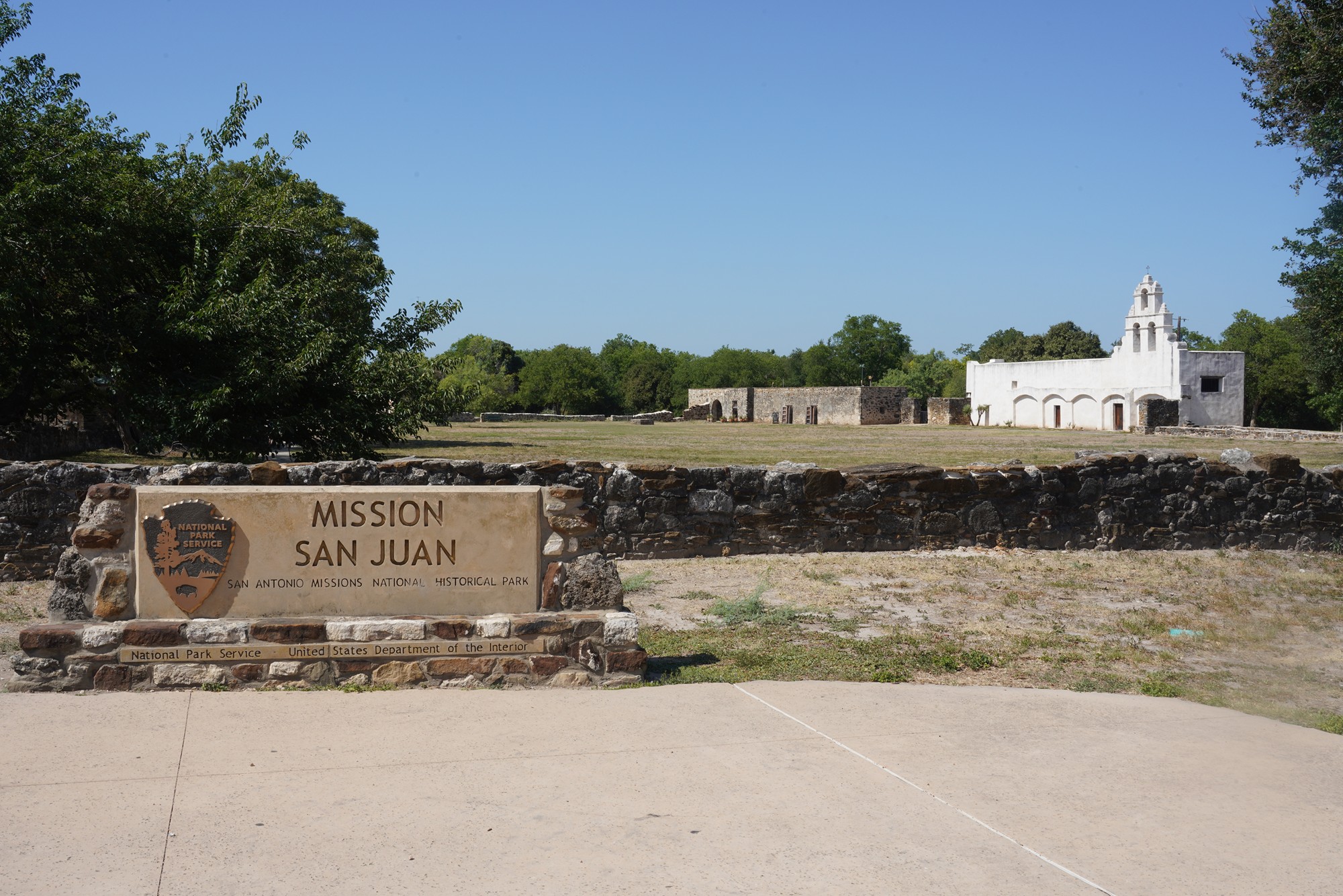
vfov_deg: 36.9
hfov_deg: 53.1
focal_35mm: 36
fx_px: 1343
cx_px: 672
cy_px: 448
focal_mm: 36
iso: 200
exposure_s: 1/100
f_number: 22
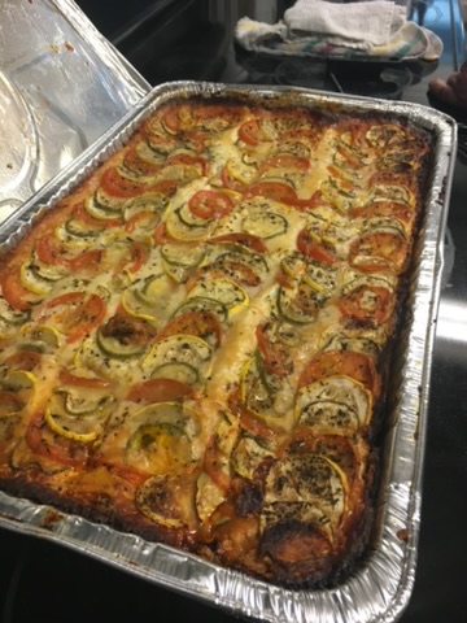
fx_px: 522
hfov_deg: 48.2
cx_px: 234
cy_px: 312
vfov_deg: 61.7
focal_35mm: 29
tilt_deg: -43.8
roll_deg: +1.4
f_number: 2.2
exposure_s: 1/30
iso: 80
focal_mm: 4.15
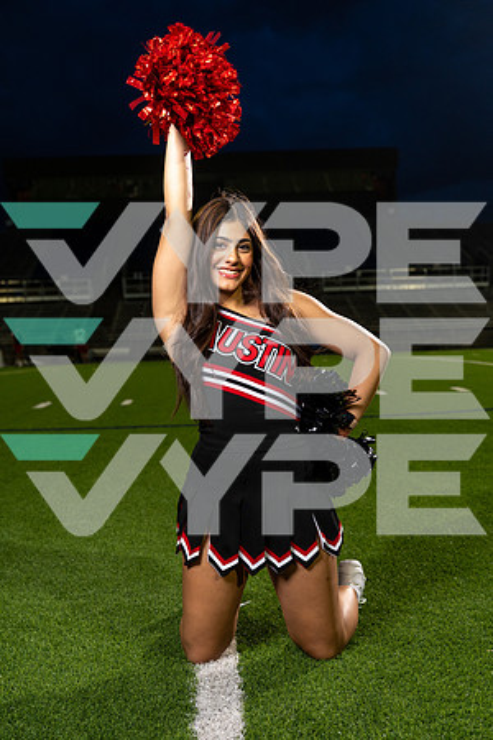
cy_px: 370
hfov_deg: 29.2
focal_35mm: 46
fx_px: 945
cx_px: 246
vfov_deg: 42.7
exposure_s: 1/250
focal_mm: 46
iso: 640
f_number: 4.5
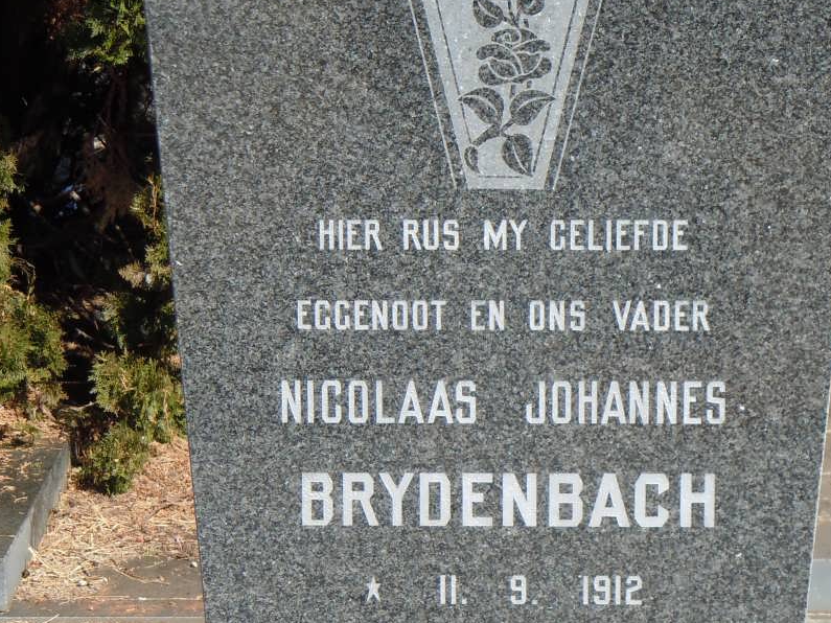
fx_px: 3696
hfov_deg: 12.8
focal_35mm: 154
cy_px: 394
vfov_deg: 9.6
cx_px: 504
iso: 200
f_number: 4.5
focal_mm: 18.3
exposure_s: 1/800
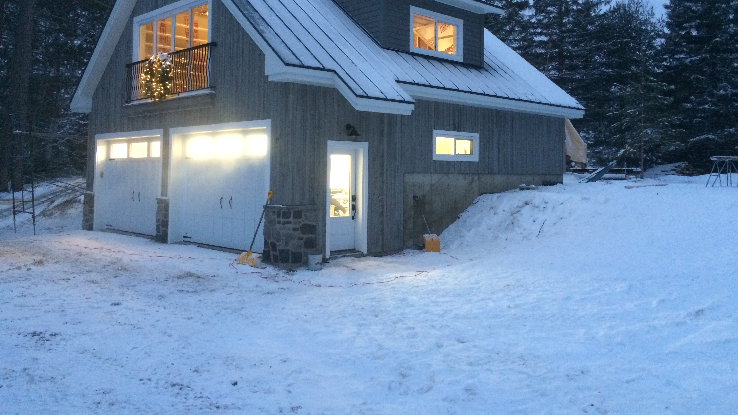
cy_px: 136
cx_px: 373
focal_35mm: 32
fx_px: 626
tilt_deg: +3.8
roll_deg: -0.4
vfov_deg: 36.3
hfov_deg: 61.0
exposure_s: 1/15
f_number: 2.2
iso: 400
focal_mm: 4.15
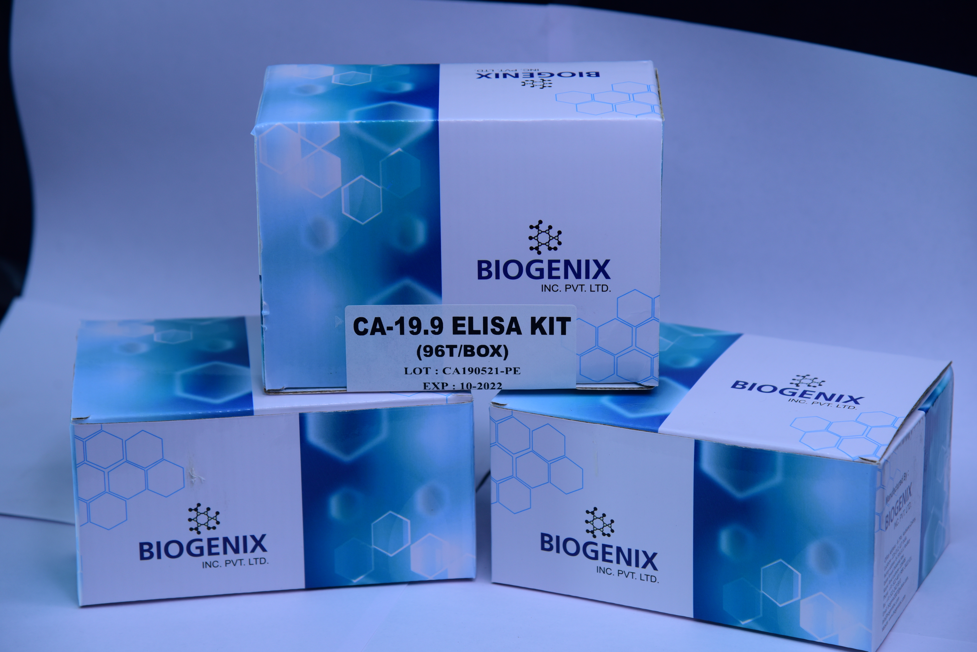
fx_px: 3257
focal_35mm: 120
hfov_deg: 17.1
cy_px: 326
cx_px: 488
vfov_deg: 11.4
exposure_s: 1/160
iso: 320
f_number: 5.6
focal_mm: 120
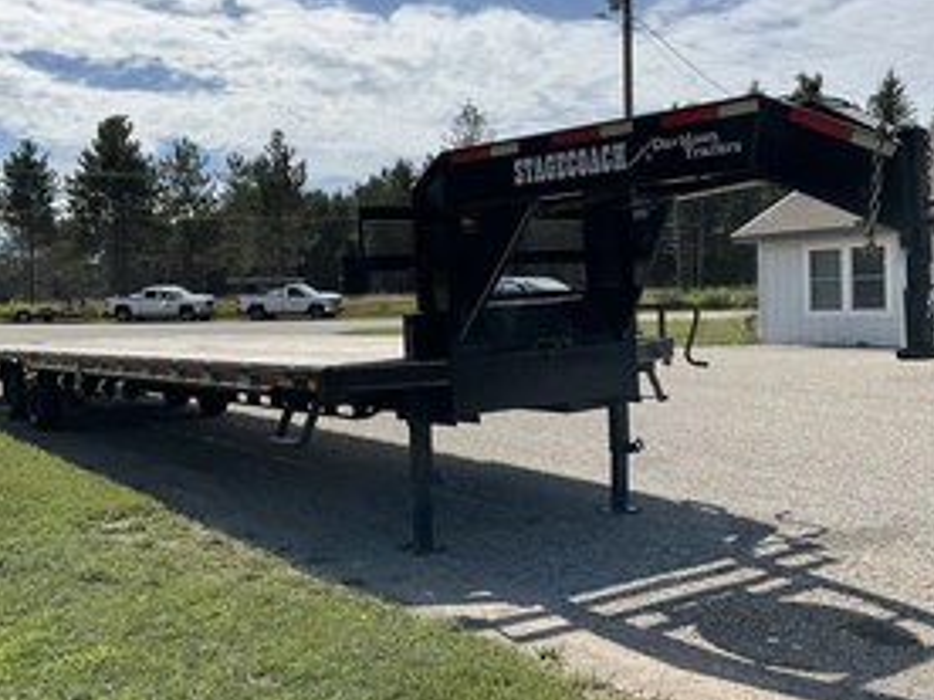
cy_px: 314
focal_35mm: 42
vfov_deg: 34.3
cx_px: 457
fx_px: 1133
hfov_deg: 44.8
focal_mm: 3
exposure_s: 1/3788
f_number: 1.8
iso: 25
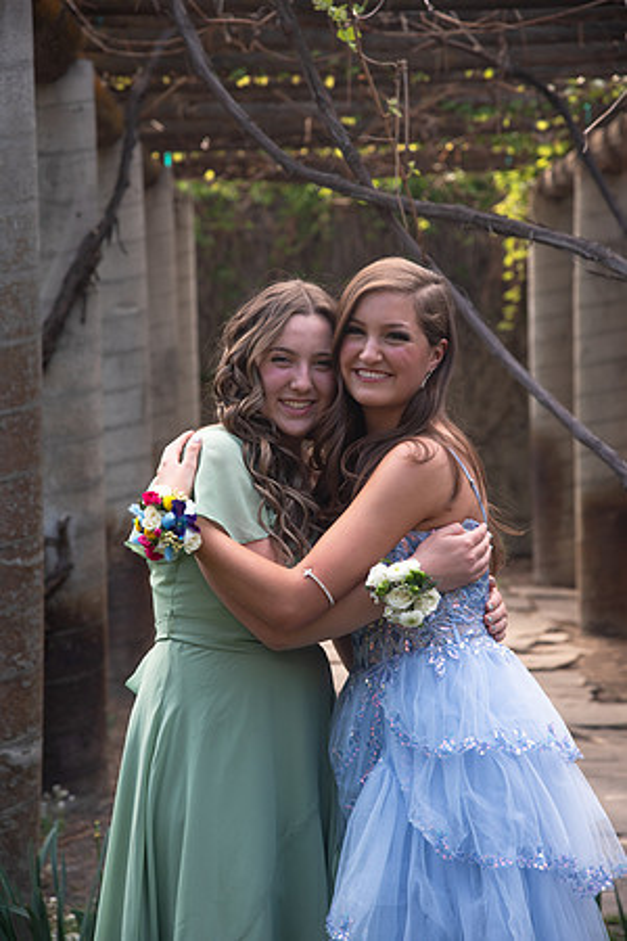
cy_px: 470
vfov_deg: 20.8
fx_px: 2560
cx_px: 314
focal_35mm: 98
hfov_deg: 14.0
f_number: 5.6
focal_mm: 98
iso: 250
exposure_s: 1/125
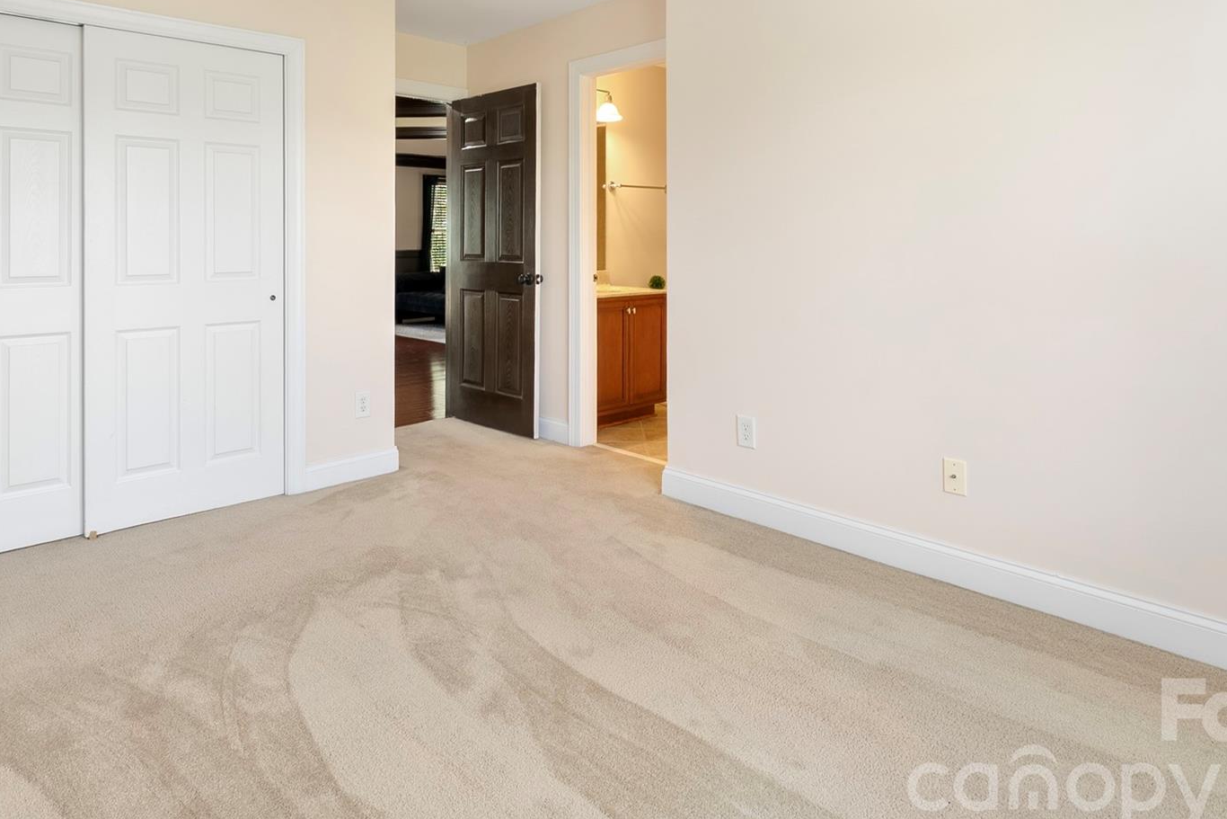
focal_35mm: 21
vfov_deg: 57.5
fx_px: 716
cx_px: 528
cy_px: 240
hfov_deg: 80.7
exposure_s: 1/2
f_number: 11
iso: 100
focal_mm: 14
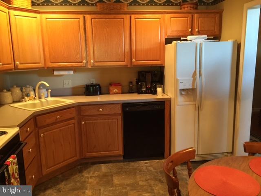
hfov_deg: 61.7
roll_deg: +1.7
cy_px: 98
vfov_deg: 48.2
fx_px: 219
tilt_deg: -11.6
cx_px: 130
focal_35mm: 29
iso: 125
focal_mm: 4.15
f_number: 2.2
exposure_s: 1/10
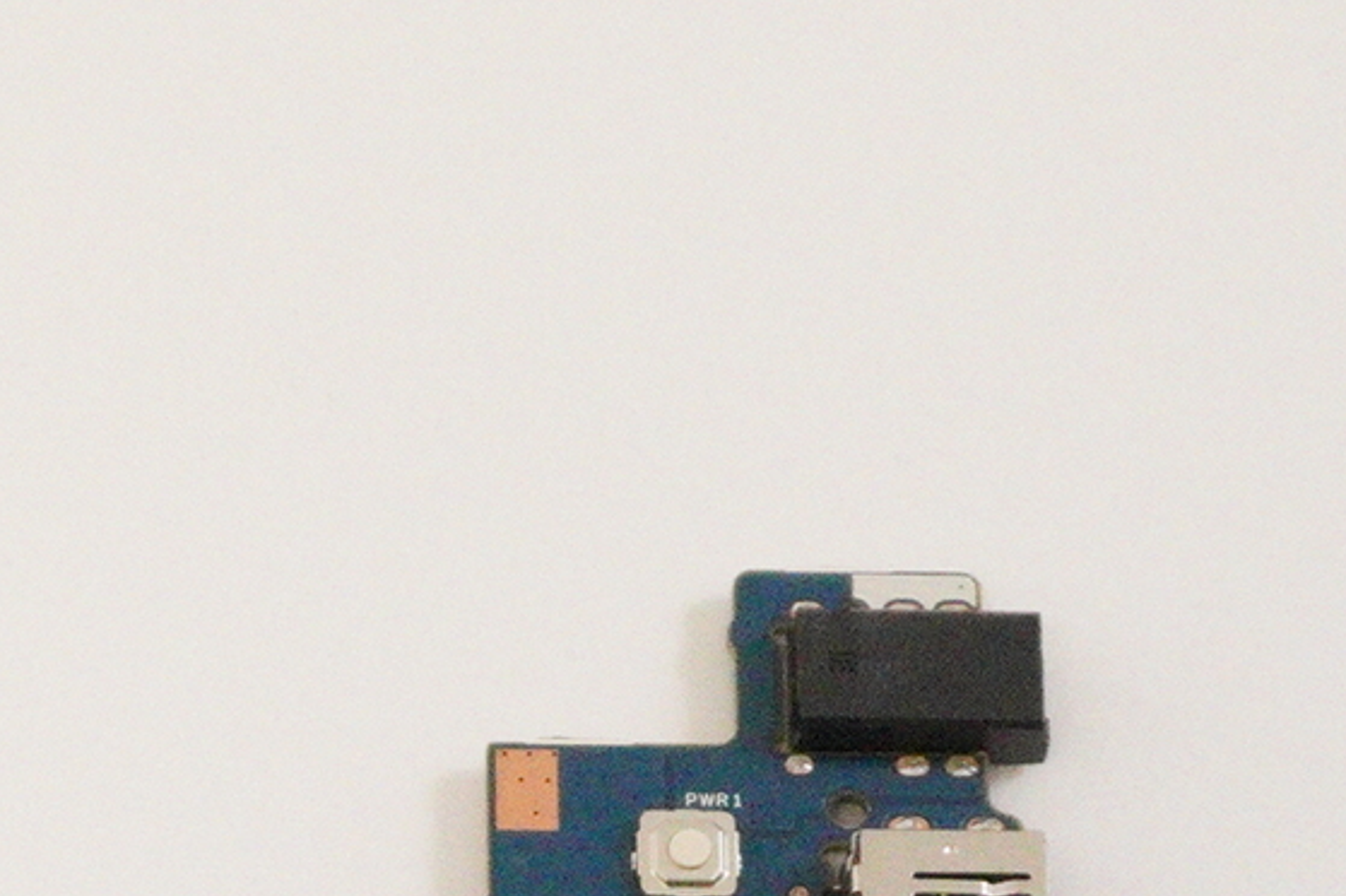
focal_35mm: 161
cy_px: 1705
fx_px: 6016
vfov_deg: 8.2
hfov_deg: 12.4
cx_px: -303
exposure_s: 1/320
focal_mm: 24
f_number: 5.6
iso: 6400
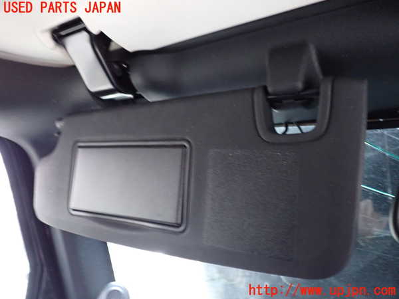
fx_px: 346
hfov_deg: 60.0
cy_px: 150
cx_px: 200
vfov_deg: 46.8
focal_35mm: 30
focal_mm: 5.4
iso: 800
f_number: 2.3
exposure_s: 1/15
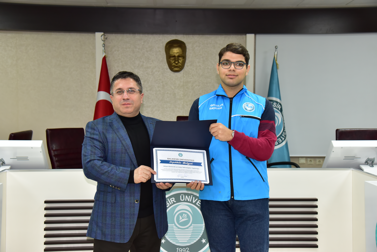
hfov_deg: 42.7
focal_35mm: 46
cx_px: 188
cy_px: 126
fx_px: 482
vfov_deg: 29.2
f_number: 5
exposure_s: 1/200
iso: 1400
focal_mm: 46
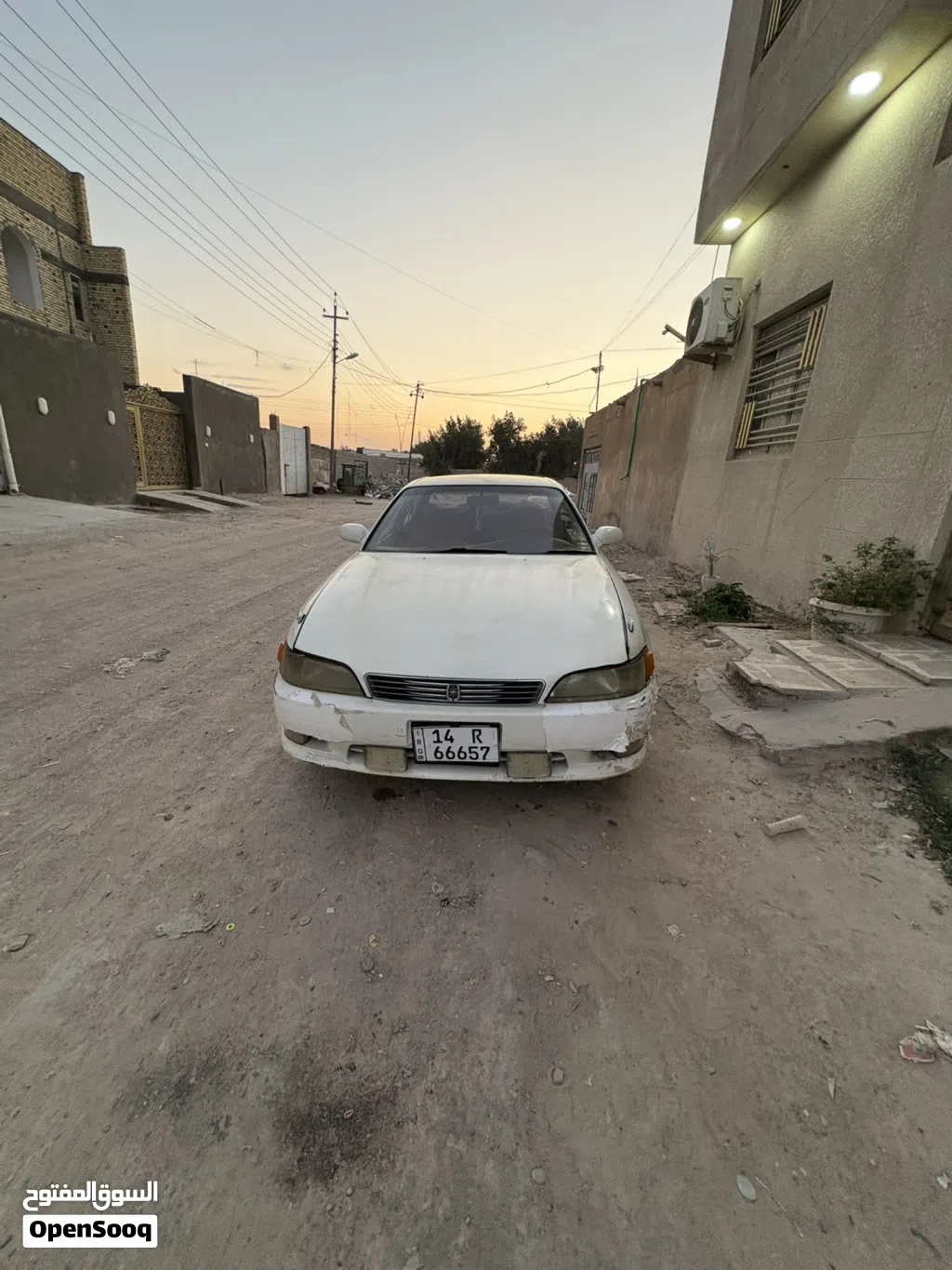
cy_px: 635
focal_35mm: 14
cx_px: 476
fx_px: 513
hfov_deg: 85.7
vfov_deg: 102.1
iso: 250
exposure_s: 1/50
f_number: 2.2
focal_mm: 2.22
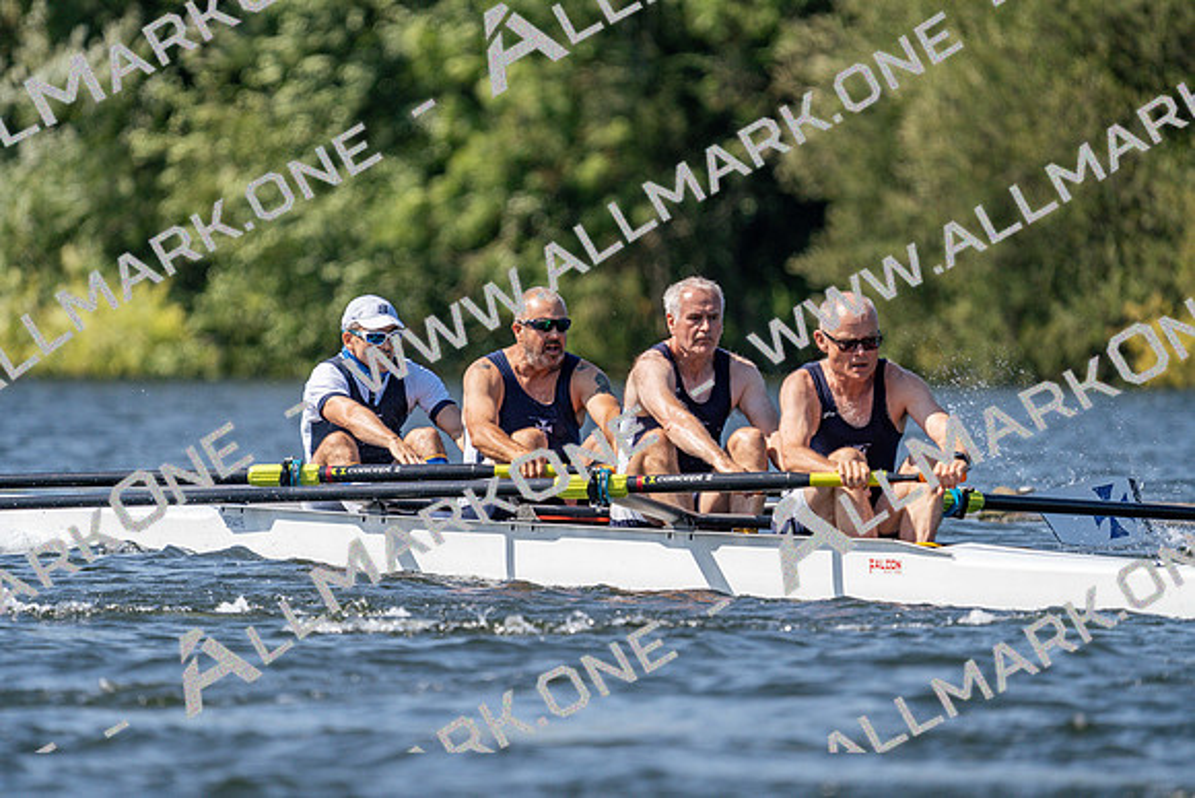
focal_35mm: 500
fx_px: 16600
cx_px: 598
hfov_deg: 4.1
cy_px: 399
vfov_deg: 2.8
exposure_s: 1/2000
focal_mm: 500
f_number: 6.3
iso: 320
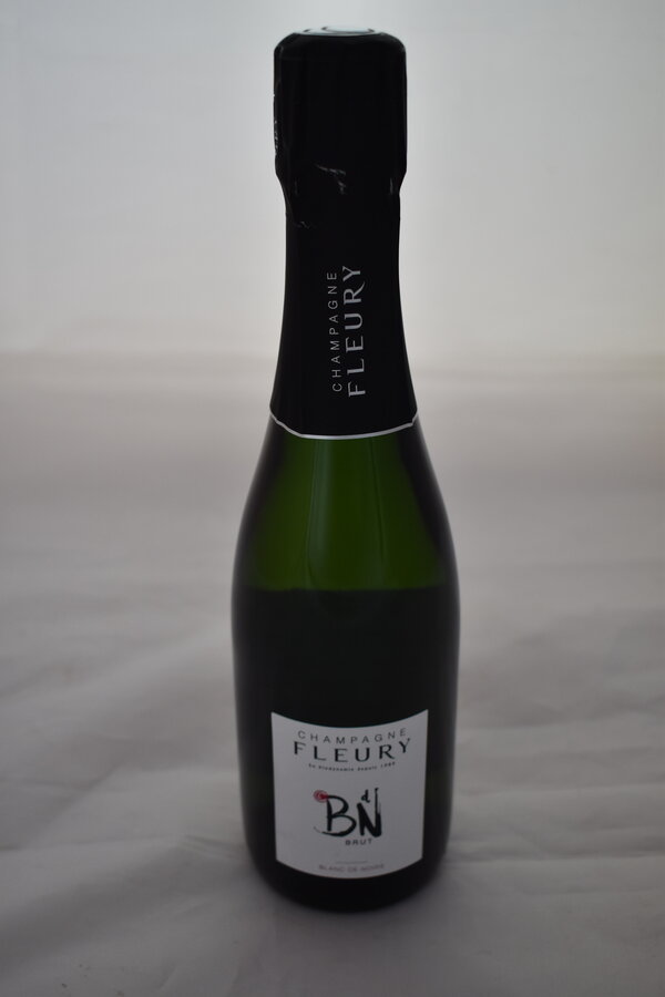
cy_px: 498
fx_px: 1205
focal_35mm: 44
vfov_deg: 45.0
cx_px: 332
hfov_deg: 30.8
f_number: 4.2
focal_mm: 29
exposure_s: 1/200
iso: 640
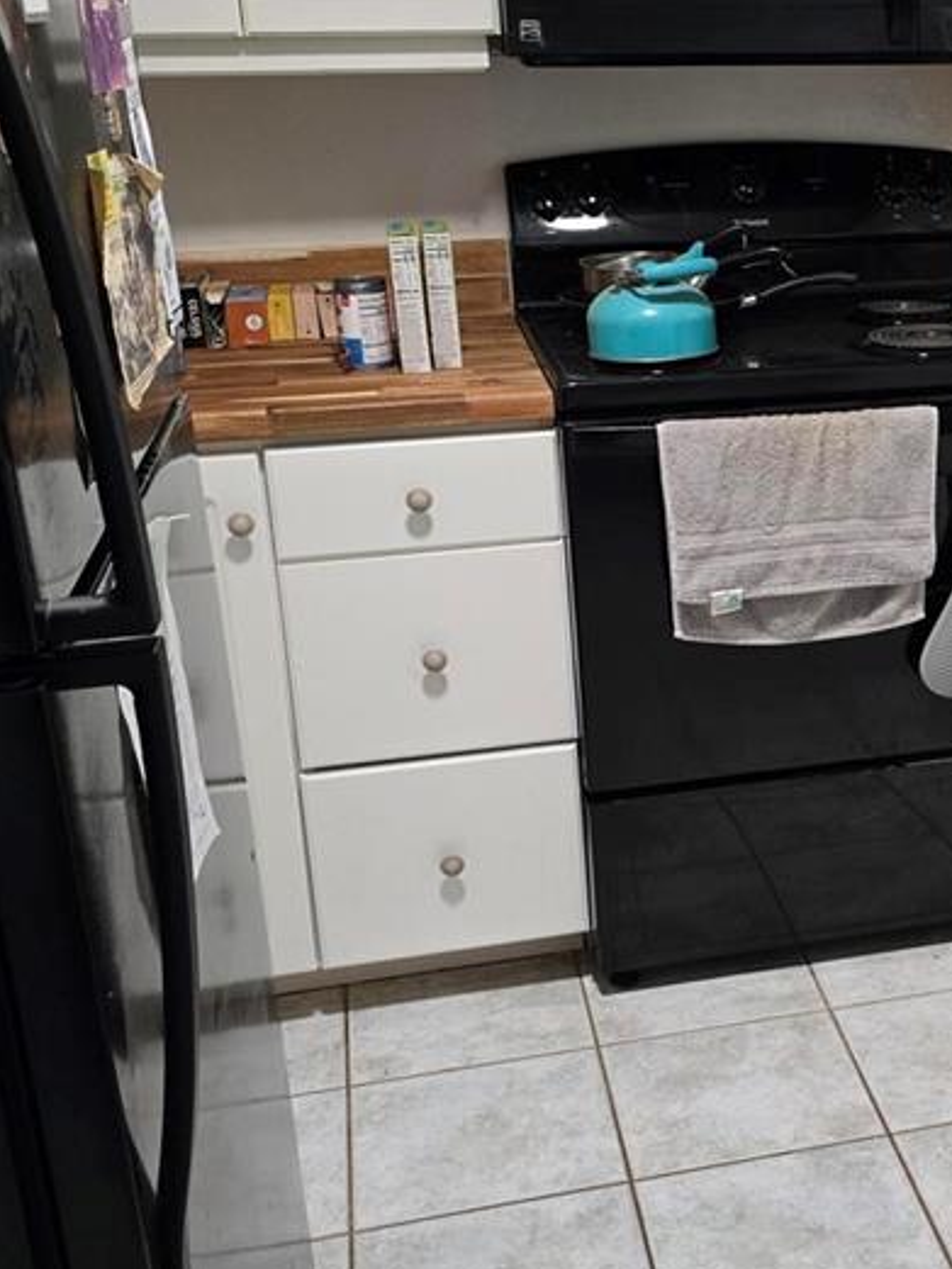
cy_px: 602
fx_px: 1943
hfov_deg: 26.0
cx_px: 974
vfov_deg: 36.2
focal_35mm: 53
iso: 320
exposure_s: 1/120
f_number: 1.7
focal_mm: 6.3
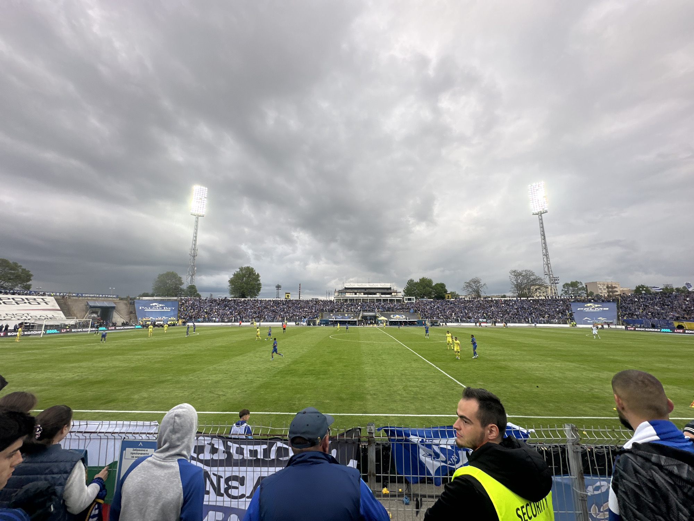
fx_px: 281
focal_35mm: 14
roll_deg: -0.8
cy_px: 260
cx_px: 347
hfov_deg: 102.1
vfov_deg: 85.7
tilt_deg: +11.0
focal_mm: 2.22
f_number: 2.2
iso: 40
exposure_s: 1/254
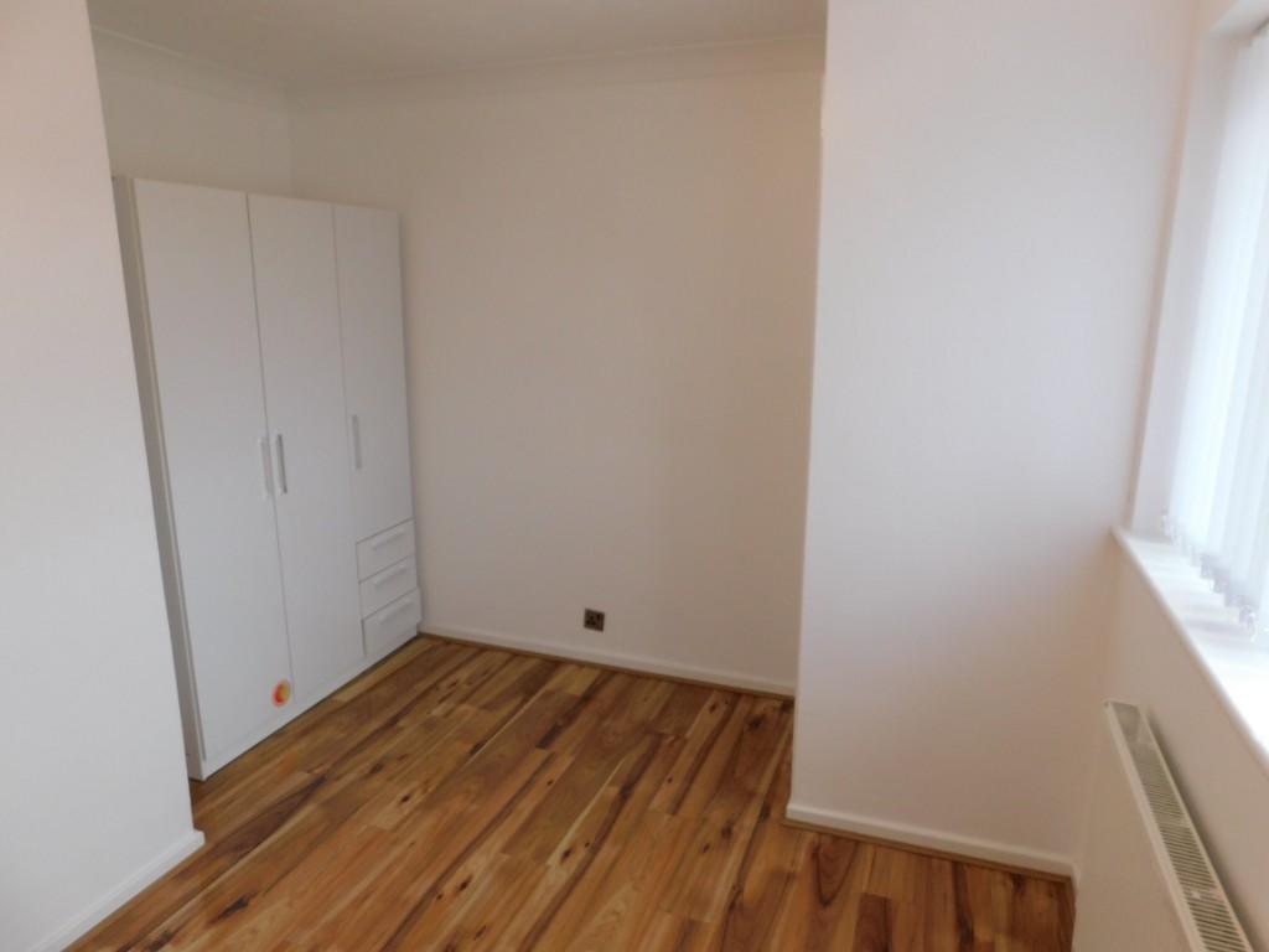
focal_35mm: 23
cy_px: 476
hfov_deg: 73.9
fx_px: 843
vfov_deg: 58.9
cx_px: 634
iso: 180
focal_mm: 4
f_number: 3
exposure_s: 1/30
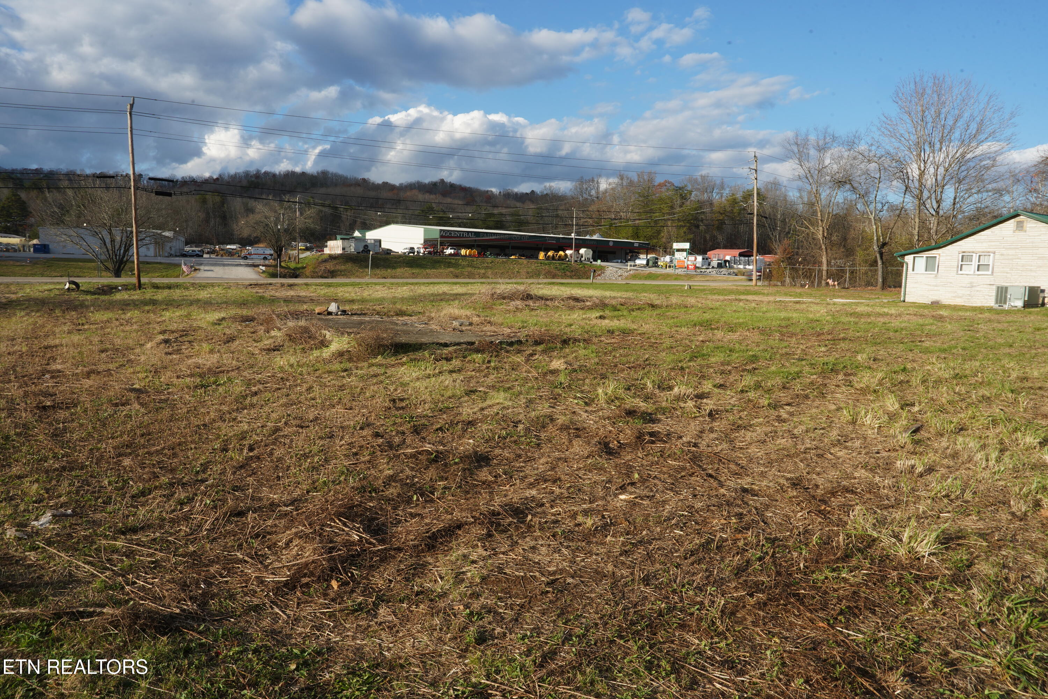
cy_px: 350
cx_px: 524
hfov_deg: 73.7
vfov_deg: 53.1
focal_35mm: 24
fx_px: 699
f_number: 22
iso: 100
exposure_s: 1/25
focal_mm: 24
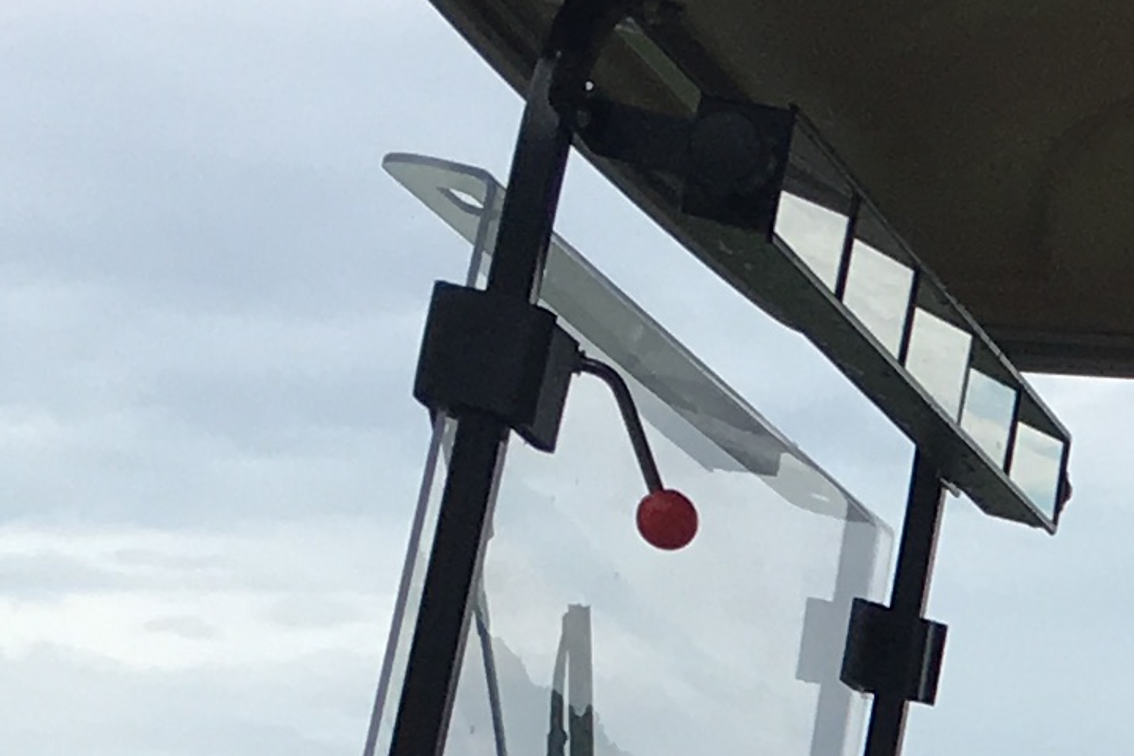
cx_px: 2232
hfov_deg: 11.1
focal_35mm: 169
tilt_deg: -0.6
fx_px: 5323
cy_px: 1685
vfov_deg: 7.7
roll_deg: -1.3
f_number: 2.2
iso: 25
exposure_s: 1/1603
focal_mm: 4.15
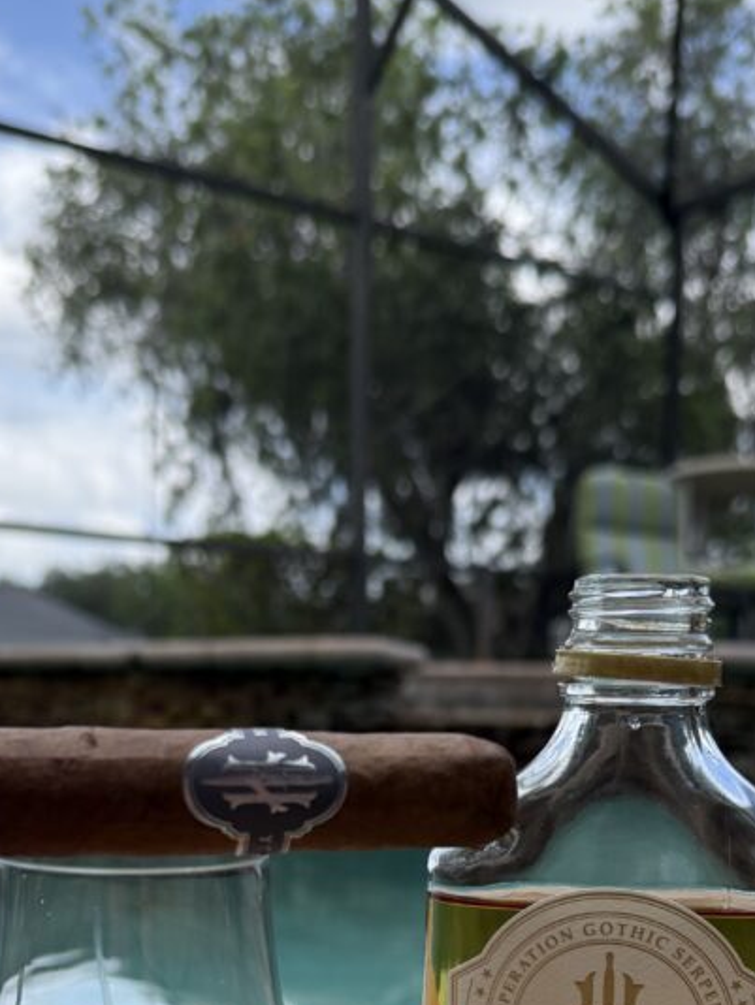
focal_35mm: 46
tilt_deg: -8.1
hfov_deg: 31.5
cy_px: 911
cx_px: 375
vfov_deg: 38.3
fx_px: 1337
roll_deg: -0.9
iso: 100
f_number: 1.78
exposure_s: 1/1250
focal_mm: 6.76
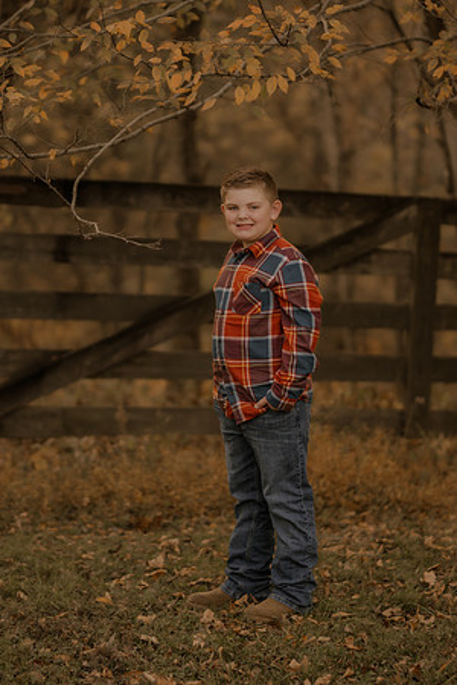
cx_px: 228
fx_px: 2418
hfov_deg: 10.8
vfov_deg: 16.1
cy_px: 342
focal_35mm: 127
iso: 200
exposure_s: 1/400
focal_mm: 85
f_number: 1.4
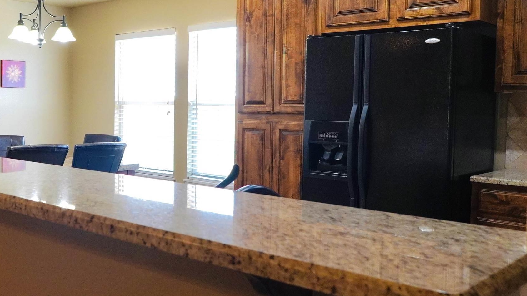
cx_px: 122
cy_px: 134
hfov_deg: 45.5
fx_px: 600
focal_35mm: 43
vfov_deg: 27.7
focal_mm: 15
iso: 1000
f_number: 4
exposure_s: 1/160
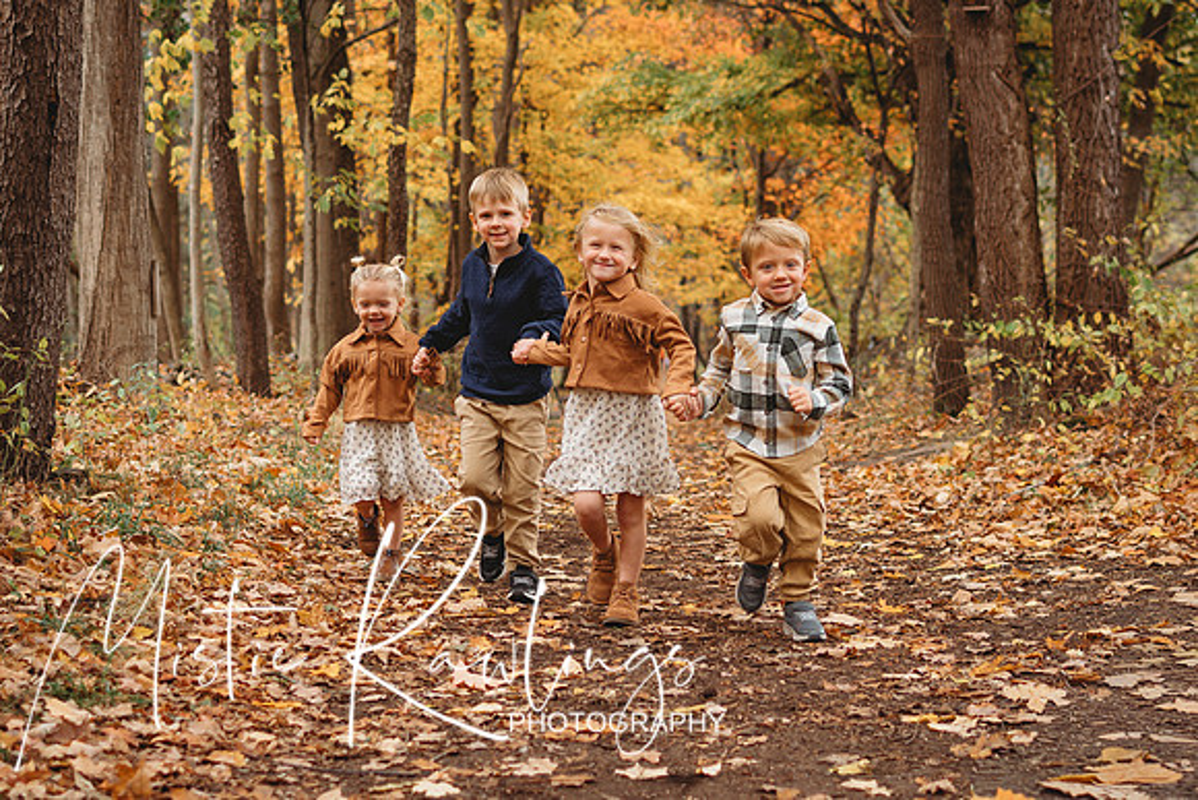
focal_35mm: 70
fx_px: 2343
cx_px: 528
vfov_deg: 19.4
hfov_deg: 28.7
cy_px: 388
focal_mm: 35
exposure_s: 1/250
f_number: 2.2
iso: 160
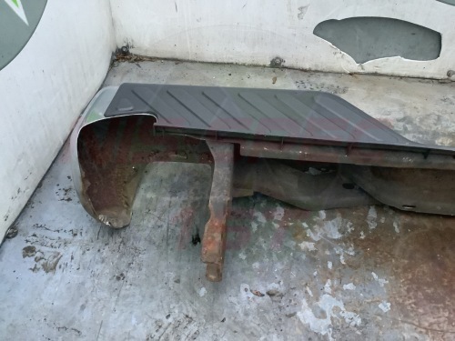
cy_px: 170
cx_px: 228
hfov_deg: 58.4
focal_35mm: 31
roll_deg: -4.6
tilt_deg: -44.3
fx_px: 407
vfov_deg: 45.4
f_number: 2.4
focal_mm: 3.3
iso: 640
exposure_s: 1/30
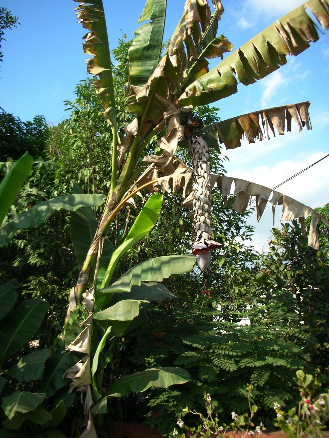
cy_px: 219
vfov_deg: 52.6
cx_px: 164
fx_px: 444
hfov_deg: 40.7
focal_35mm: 35
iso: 50
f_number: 8.5
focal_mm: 5.8
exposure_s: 1/47.6
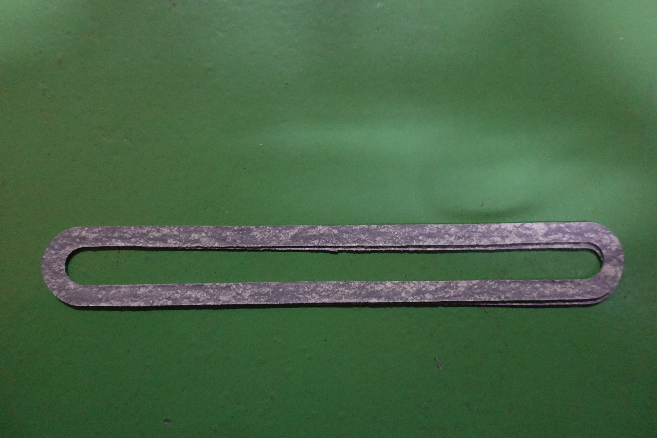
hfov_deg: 73.7
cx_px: 328
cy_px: 219
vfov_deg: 53.1
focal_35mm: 24
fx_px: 438
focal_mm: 8.8
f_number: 1.8
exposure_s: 1/160
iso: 3200
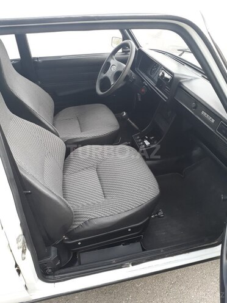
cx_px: 114
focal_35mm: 27
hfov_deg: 51.4
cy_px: 152
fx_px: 236
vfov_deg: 65.3
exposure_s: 1/100
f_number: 1.9
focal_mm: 3.6
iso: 64
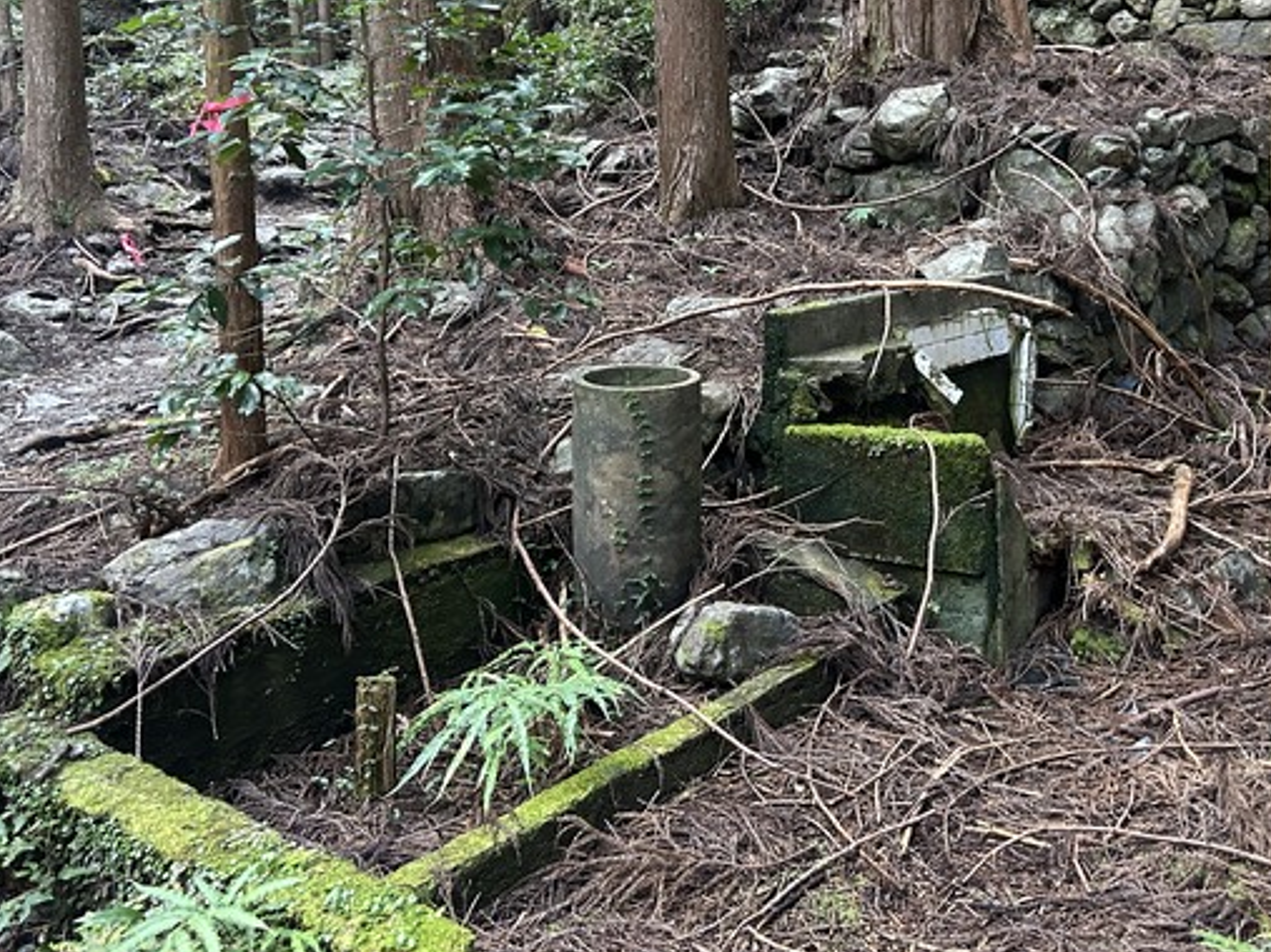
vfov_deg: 35.4
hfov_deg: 46.1
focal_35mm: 40
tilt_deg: -5.0
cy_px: 279
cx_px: 842
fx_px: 1468
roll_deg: +0.7
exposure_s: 1/60
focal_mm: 5.7
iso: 320
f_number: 1.5
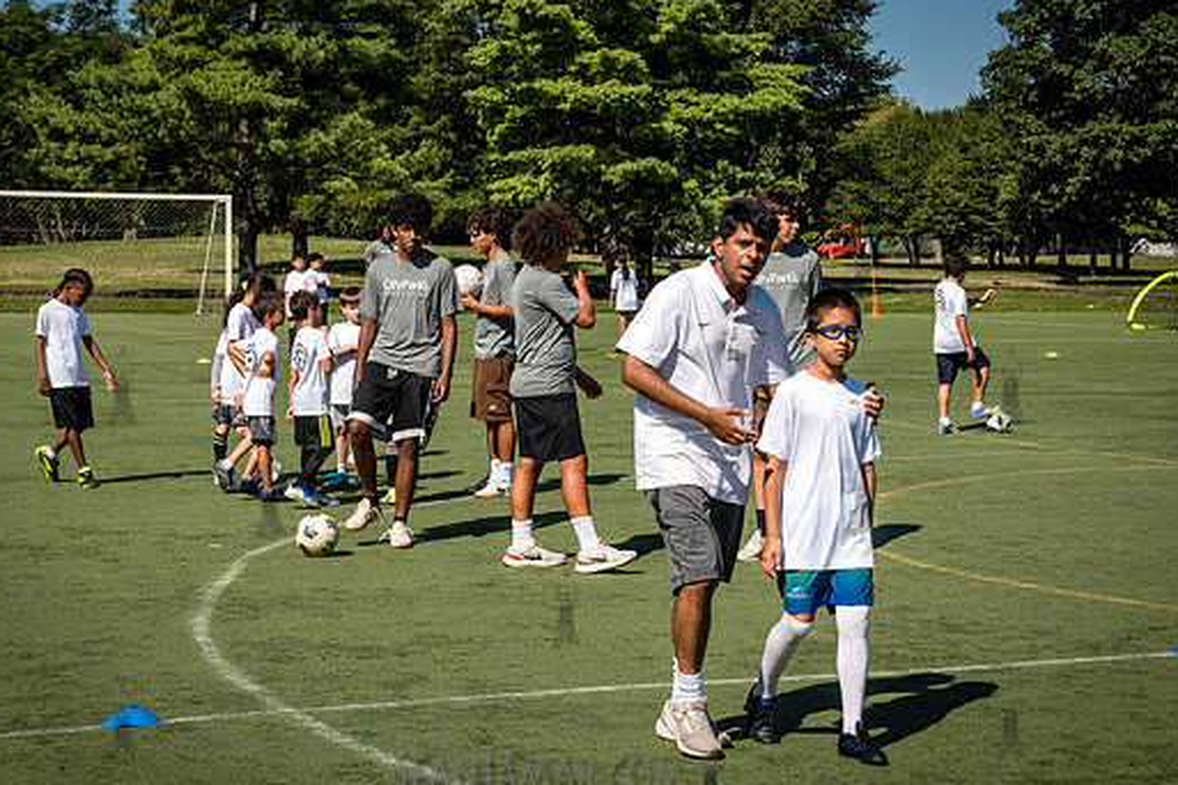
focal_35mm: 106
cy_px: 421
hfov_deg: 19.2
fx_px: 3468
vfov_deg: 12.9
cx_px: 722
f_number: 5
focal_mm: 70
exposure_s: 1/2500
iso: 250
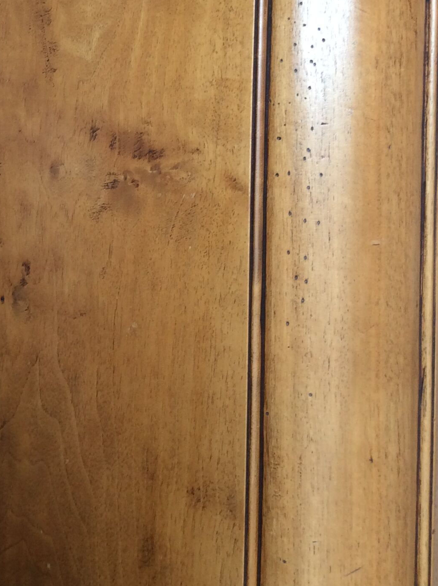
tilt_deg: +0.9
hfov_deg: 24.2
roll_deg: -2.0
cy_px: 126
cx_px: 124
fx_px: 1014
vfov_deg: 31.5
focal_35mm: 60
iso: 32
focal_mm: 3.3
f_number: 2.4
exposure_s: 1/33
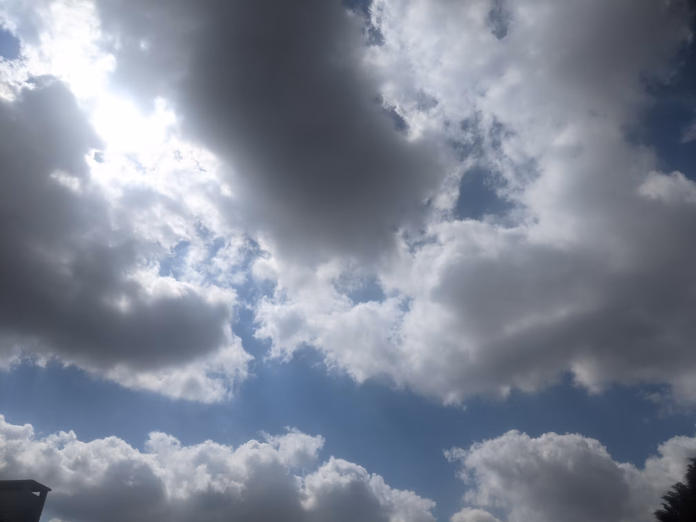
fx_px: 543
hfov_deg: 65.3
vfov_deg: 51.4
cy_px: 261
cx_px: 348
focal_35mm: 27
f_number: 1.8
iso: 62
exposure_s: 1/23256
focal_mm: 4.44
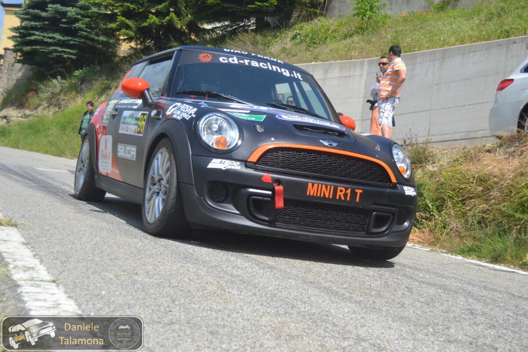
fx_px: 880
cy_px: 176
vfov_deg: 22.6
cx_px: 264
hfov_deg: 33.4
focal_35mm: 60
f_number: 6.3
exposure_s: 1/1600
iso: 400
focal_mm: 40
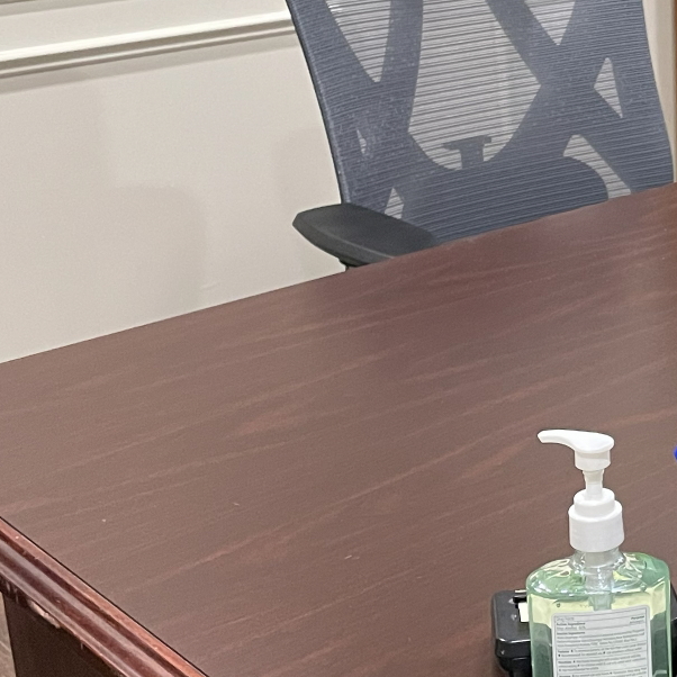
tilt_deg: -18.4
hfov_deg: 21.0
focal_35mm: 77
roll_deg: +0.4
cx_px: 804
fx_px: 1704
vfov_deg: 22.4
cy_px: 261
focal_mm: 4.2
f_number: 1.6
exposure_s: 1/60
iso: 500
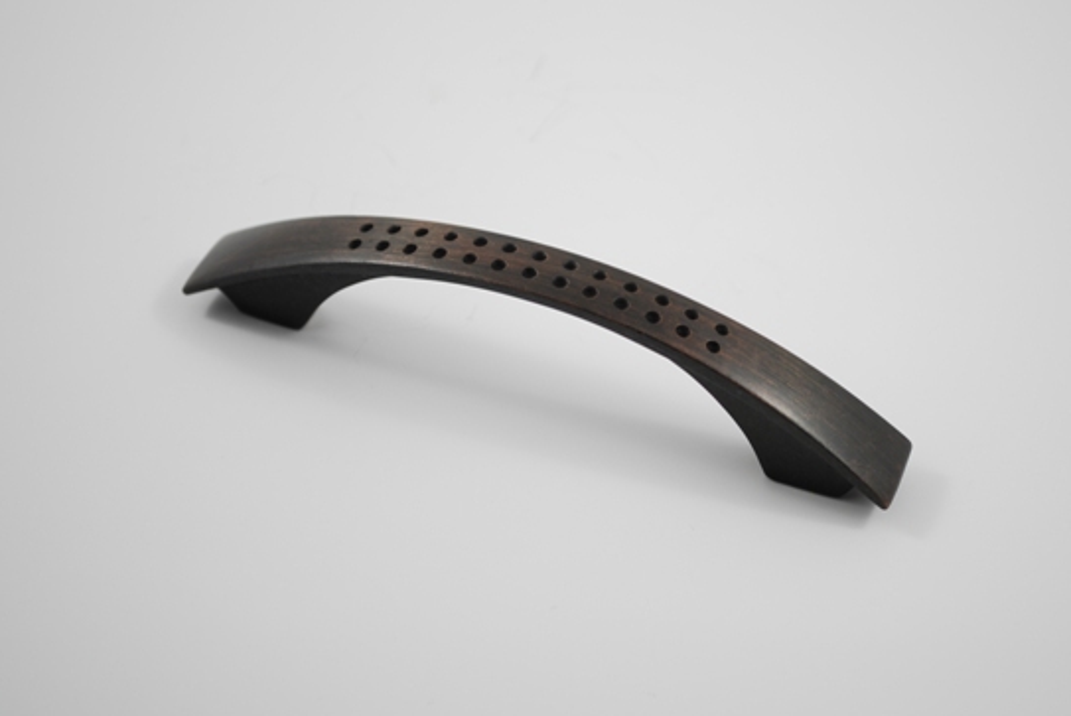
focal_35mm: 80
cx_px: 629
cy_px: 323
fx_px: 2370
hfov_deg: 25.4
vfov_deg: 17.2
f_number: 5.3
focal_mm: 45
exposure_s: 1/20
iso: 100
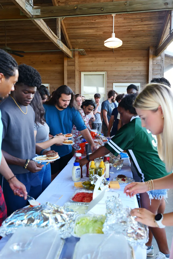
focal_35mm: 34
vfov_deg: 55.8
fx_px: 245
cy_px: 130
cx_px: 86
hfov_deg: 38.9
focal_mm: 34
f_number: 4
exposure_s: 1/250
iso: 2000
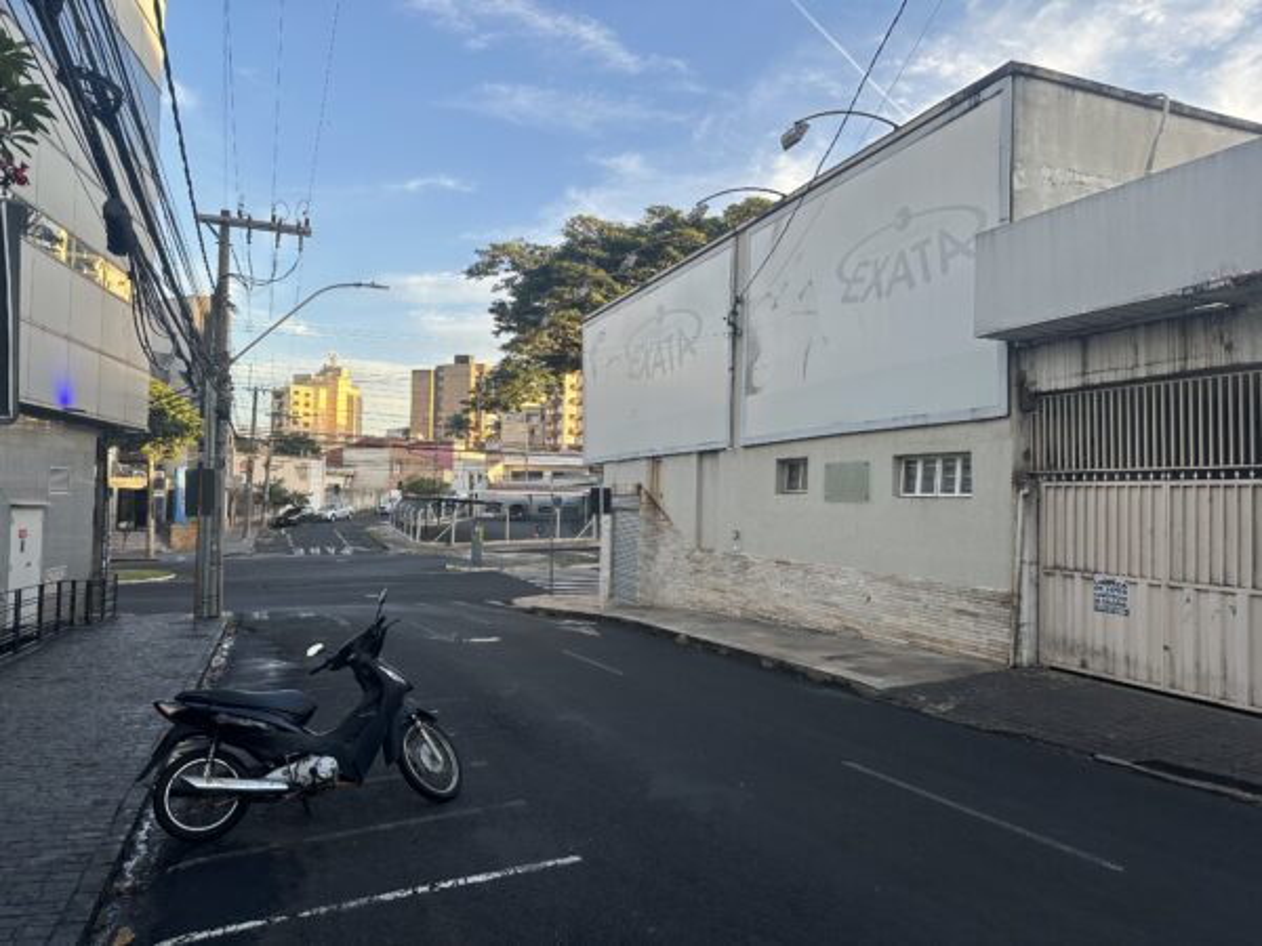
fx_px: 875
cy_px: 473
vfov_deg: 56.8
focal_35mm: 24
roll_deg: -1.3
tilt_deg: +2.9
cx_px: 631
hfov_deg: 71.6
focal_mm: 6.86
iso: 80
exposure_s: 1/428
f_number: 1.78
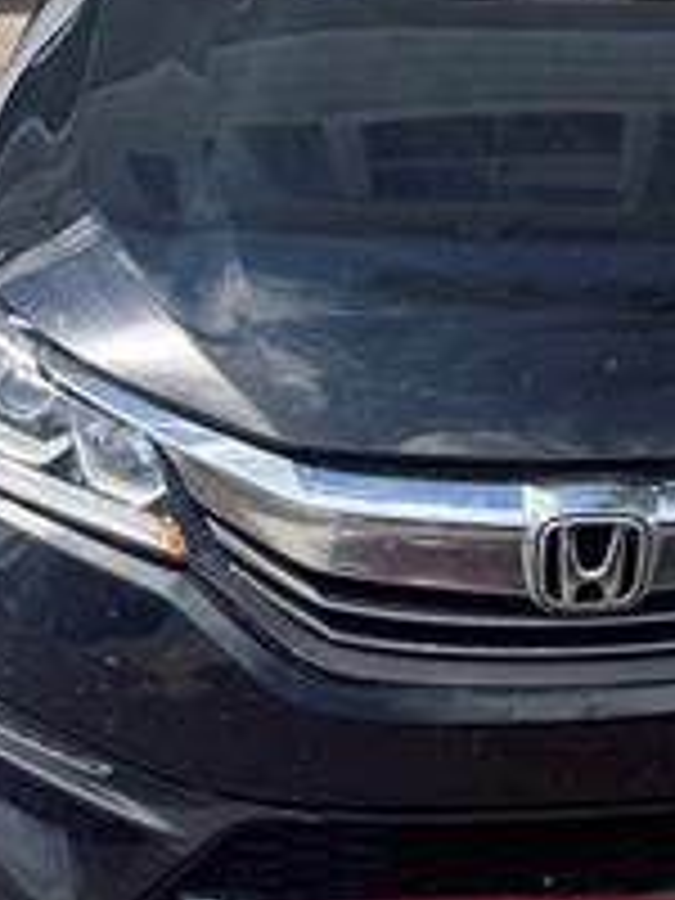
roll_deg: -5.3
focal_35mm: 92
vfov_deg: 17.2
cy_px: -752
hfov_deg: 15.0
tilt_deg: +2.9
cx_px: 976
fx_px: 2392
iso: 80
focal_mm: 6.76
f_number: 1.78
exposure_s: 1/2415
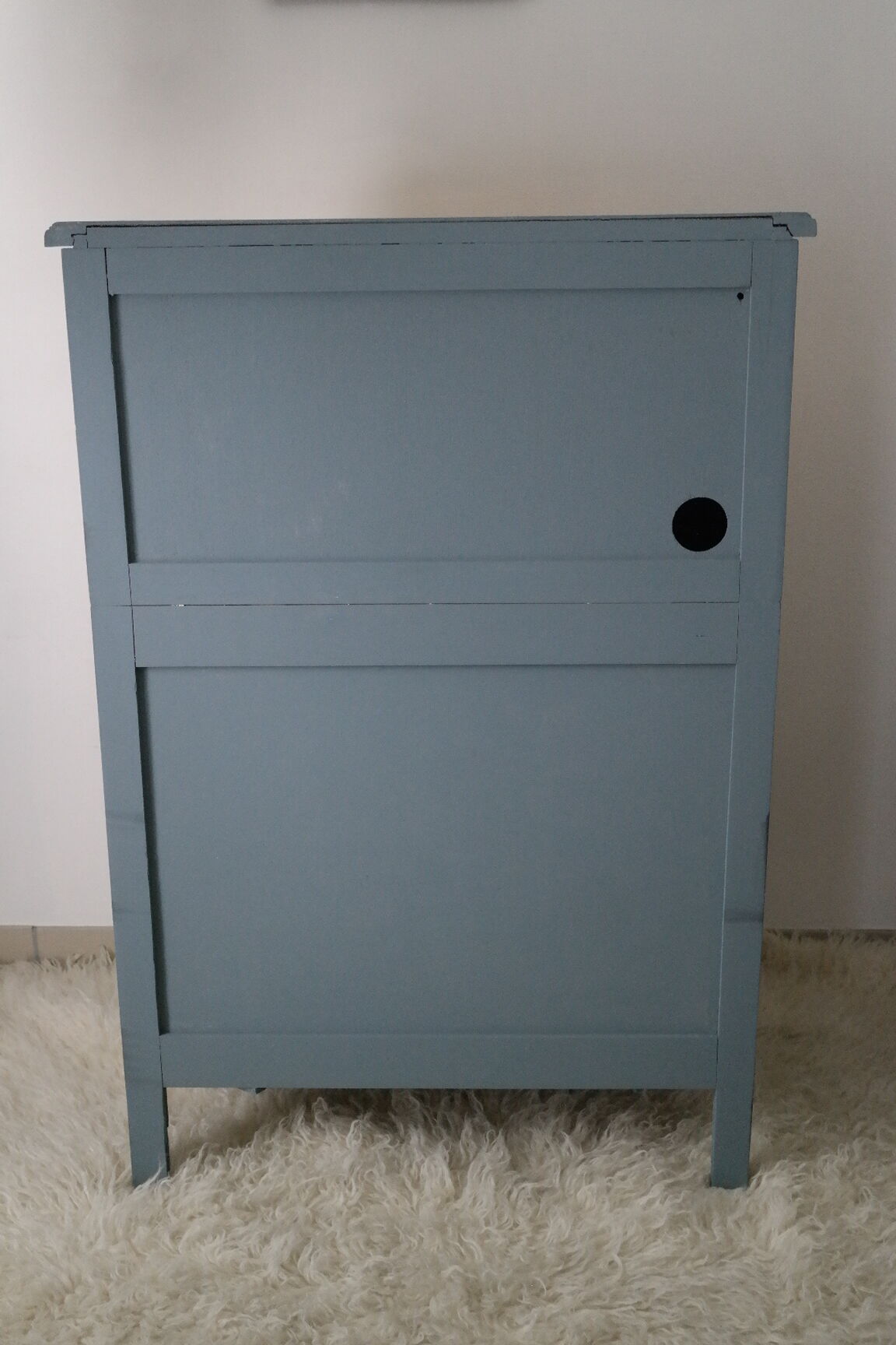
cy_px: 672
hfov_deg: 31.2
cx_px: 448
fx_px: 1605
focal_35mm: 43
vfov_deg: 45.4
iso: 1600
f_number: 4
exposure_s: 1/50
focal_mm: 28
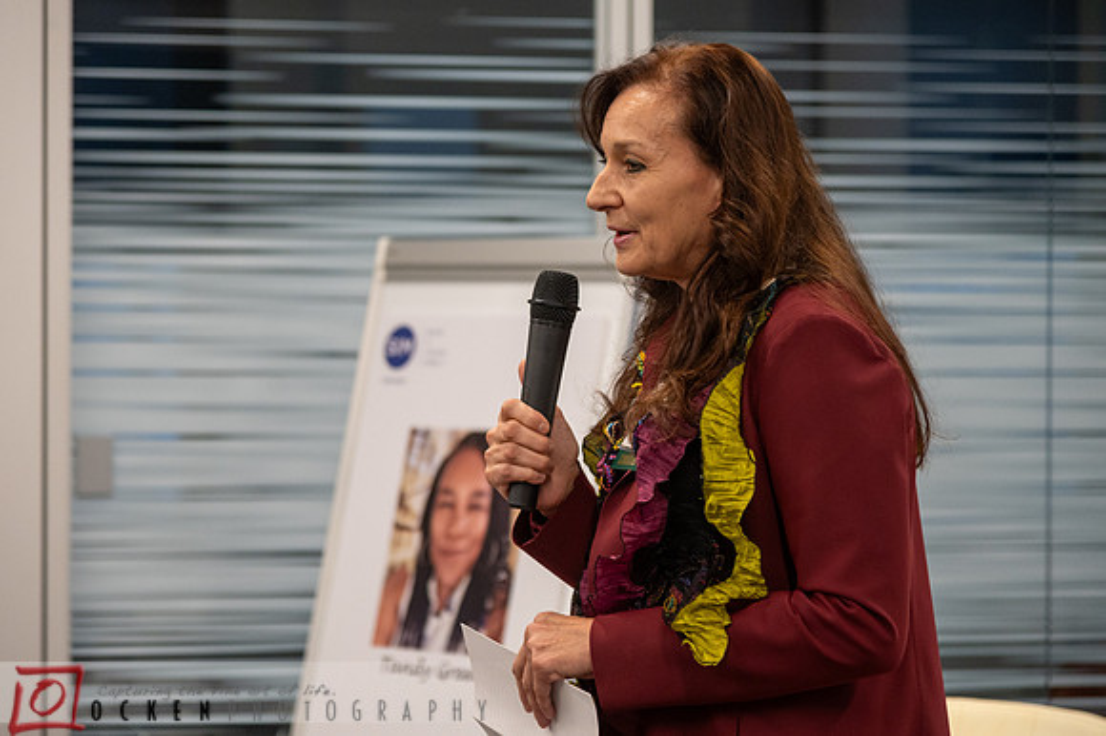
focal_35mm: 136
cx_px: 524
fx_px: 4175
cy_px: 386
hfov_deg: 15.1
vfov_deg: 10.1
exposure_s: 1/160
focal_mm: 120
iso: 1600
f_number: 4
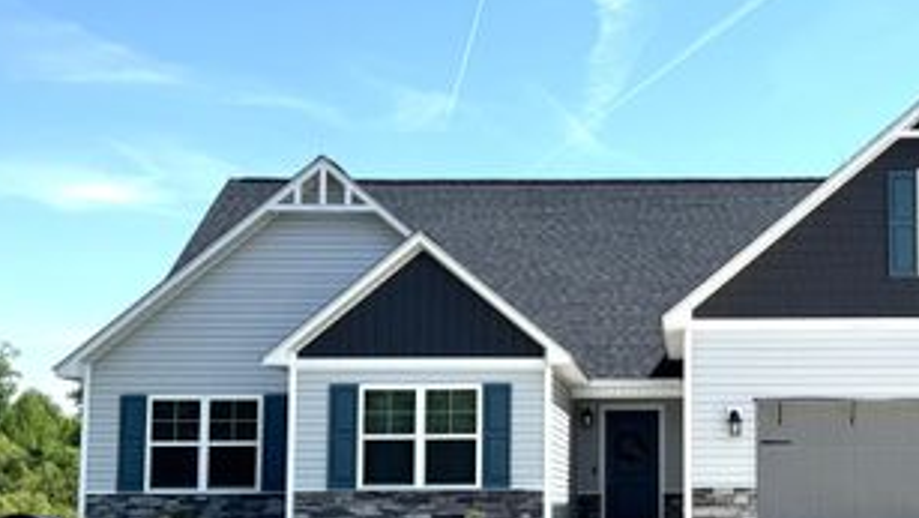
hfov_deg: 37.1
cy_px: 382
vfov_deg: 21.7
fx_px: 1341
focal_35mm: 55
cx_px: 668
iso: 80
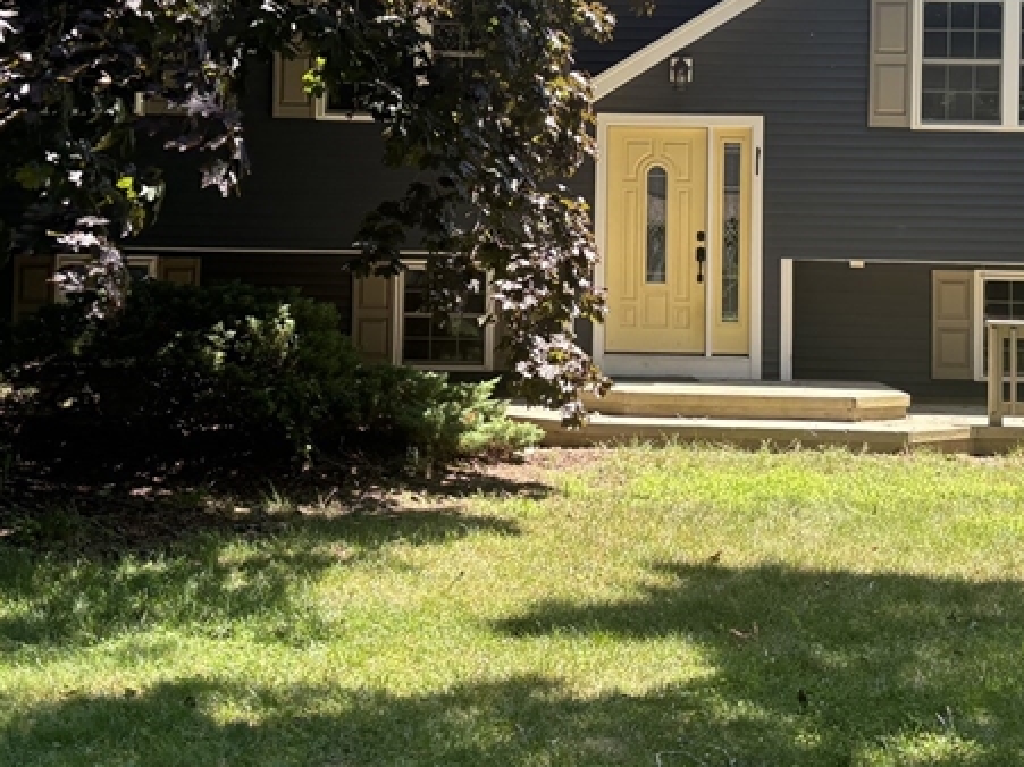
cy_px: 177
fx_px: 1745
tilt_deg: +2.2
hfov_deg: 32.6
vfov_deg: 24.5
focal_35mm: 59
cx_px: 599
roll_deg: -1.8
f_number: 1.6
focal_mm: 5.96
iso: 50
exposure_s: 1/473
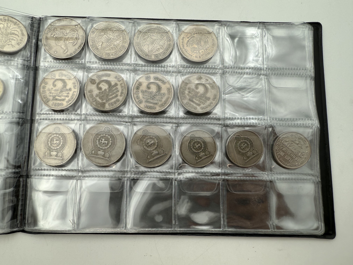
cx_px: 176
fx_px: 245
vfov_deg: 56.8
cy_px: 132
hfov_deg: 71.6
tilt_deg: -81.1
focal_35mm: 24
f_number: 2.2
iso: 40
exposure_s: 1/233
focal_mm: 2.22
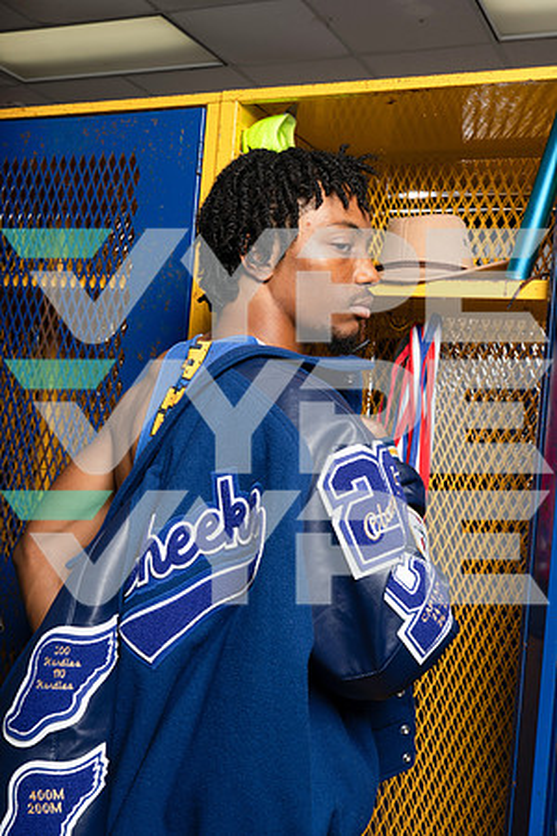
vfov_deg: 49.6
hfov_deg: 34.2
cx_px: 278
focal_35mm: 39
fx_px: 905
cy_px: 418
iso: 125
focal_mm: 39
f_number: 8
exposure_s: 1/250
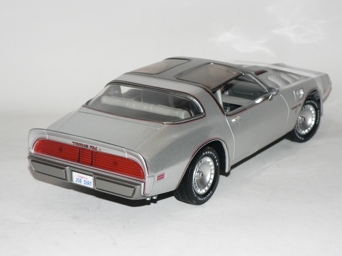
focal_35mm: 76
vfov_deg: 19.4
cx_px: 171
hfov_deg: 25.7
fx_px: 751
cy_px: 126
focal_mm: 12.2
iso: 100
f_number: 3.2
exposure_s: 1/60
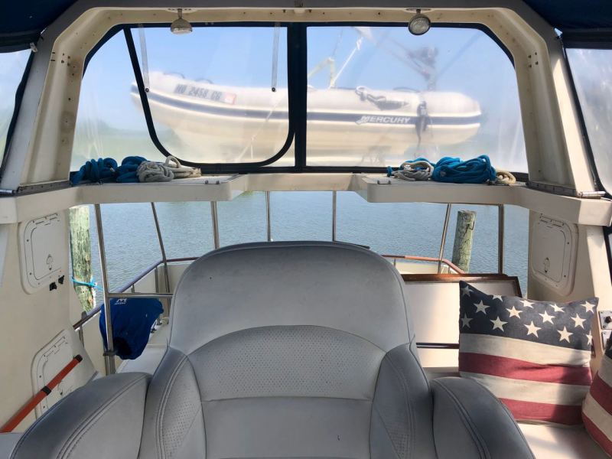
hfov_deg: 63.4
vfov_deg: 49.7
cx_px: 306
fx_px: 495
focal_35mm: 28
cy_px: 230
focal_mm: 3.99
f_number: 1.8
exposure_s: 1/1548
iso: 20
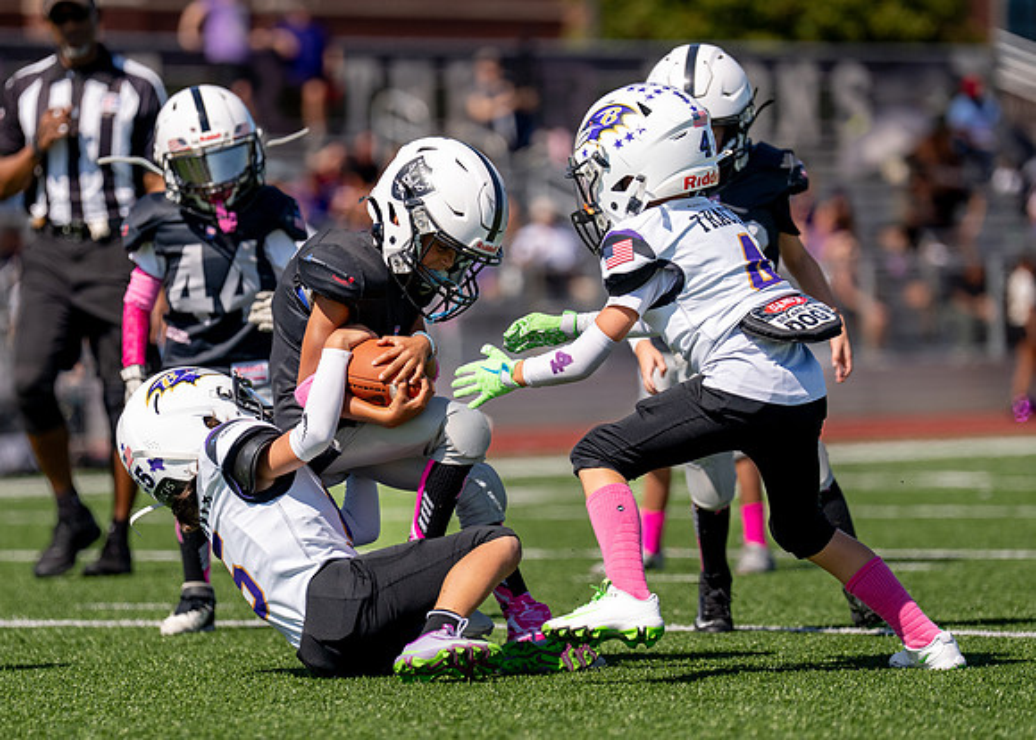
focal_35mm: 230
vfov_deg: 6.3
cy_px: 361
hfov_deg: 8.8
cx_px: 497
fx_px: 6754
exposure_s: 1/5000
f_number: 2.8
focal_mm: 160
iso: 200
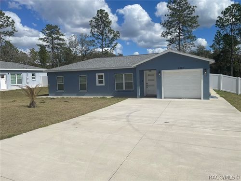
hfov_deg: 67.3
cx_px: 120
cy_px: 90
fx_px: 181
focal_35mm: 26
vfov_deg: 53.1
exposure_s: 1/8403
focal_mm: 4.2
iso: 32
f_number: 1.6
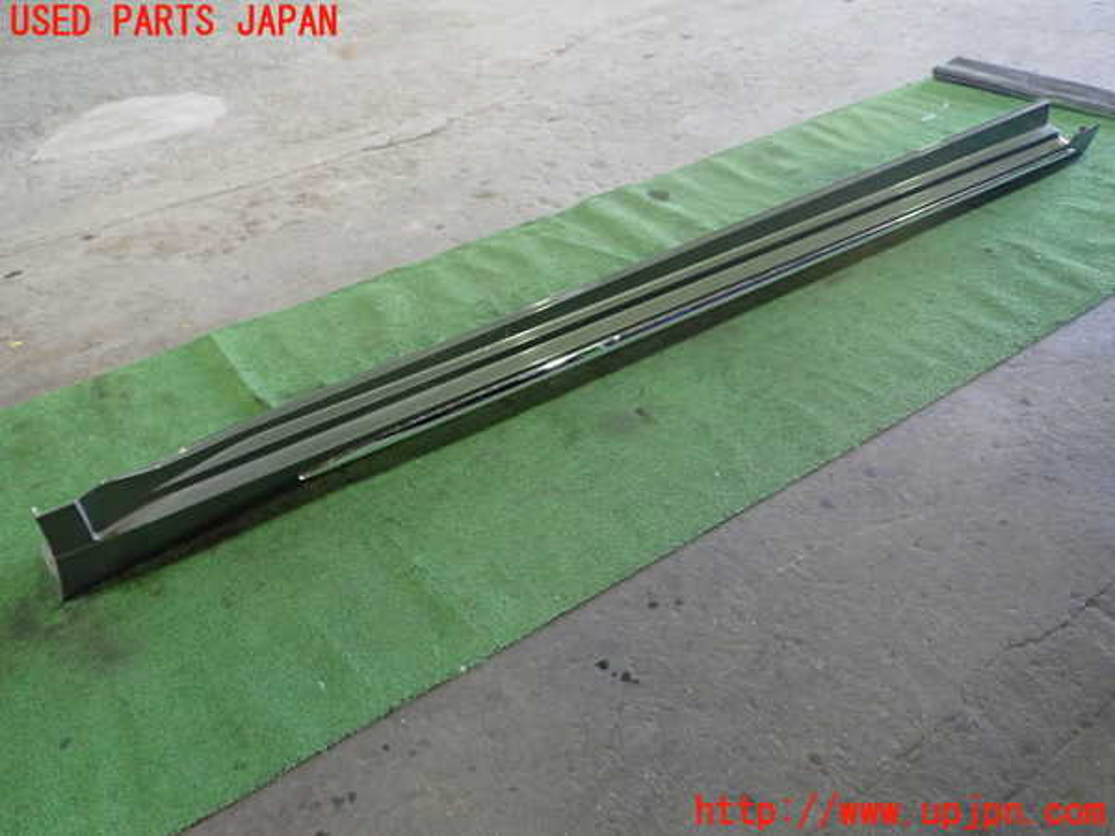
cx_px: 558
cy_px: 418
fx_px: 966
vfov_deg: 46.8
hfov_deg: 60.0
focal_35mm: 30
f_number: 2.3
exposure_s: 1/30
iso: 500
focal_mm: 5.4
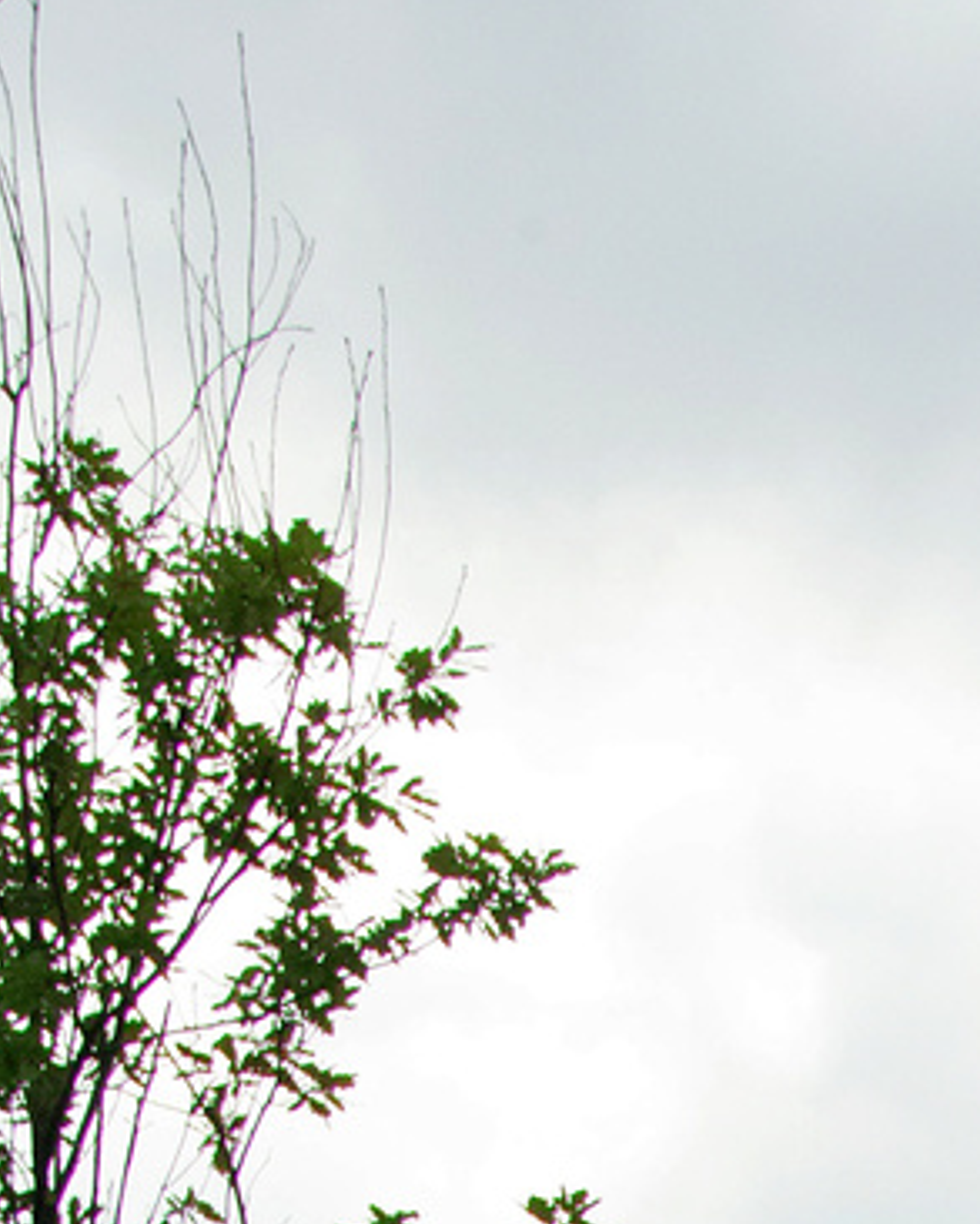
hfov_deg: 6.6
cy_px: 2565
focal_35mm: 228
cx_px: 1967
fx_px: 8274
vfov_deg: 8.0
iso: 100
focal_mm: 33
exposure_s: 1/200
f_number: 8
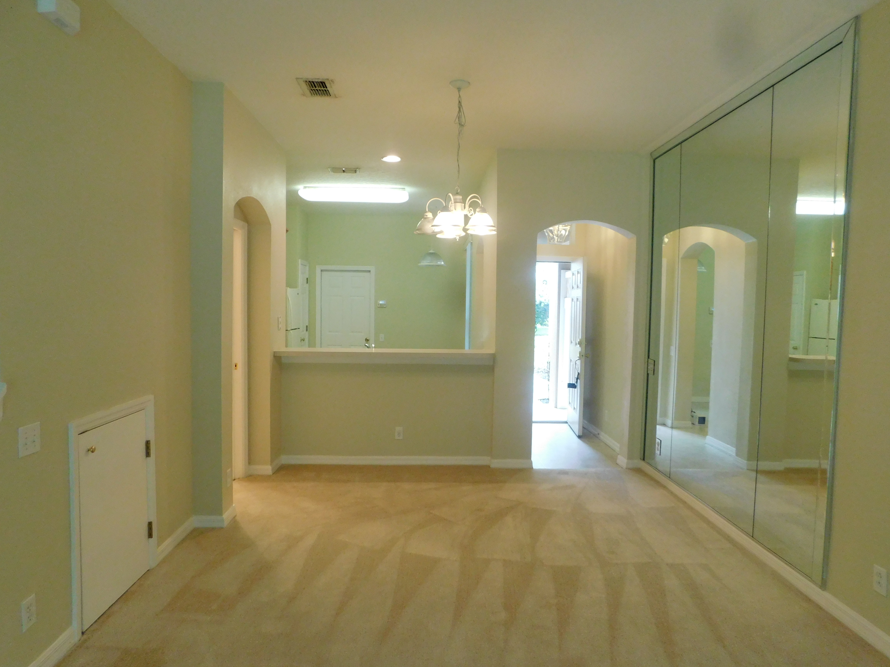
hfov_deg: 73.9
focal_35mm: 23
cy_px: 334
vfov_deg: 58.9
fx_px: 591
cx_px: 445
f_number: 3
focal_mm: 4
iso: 400
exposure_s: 1/30
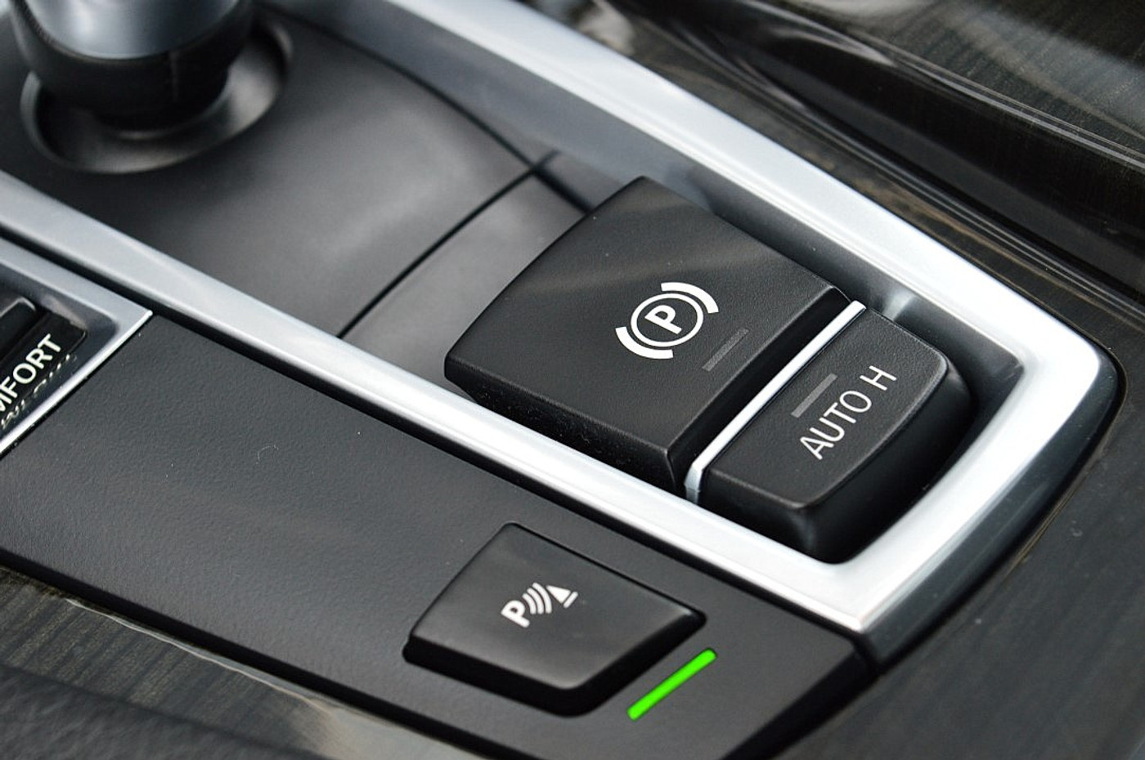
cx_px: 572
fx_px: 2621
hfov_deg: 24.6
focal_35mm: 82
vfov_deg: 16.5
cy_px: 380
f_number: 8
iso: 800
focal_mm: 55
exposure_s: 1/60
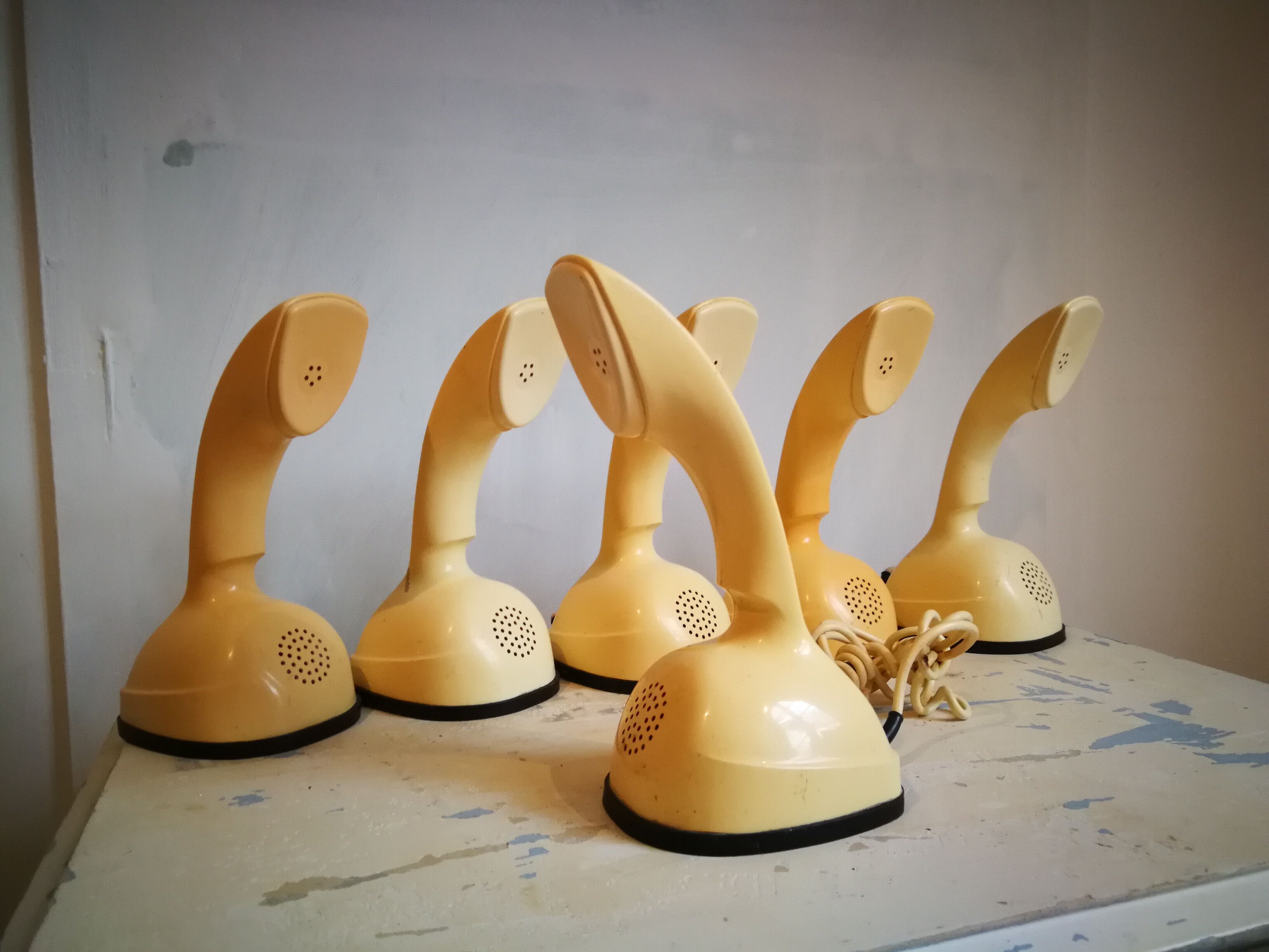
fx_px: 990
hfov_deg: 65.3
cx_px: 634
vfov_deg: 51.4
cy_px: 476
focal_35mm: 27
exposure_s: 1/25
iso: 320
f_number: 2.2
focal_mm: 3.95
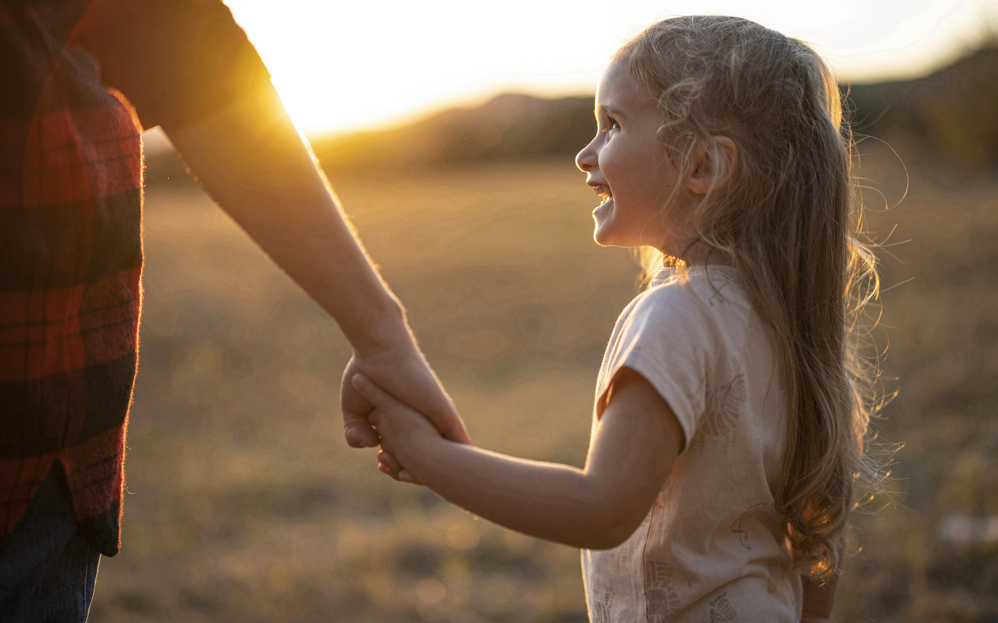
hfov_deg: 38.9
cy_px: 290
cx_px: 498
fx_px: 1414
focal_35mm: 52
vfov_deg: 24.9
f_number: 1.2
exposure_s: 1/640
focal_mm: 50
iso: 100
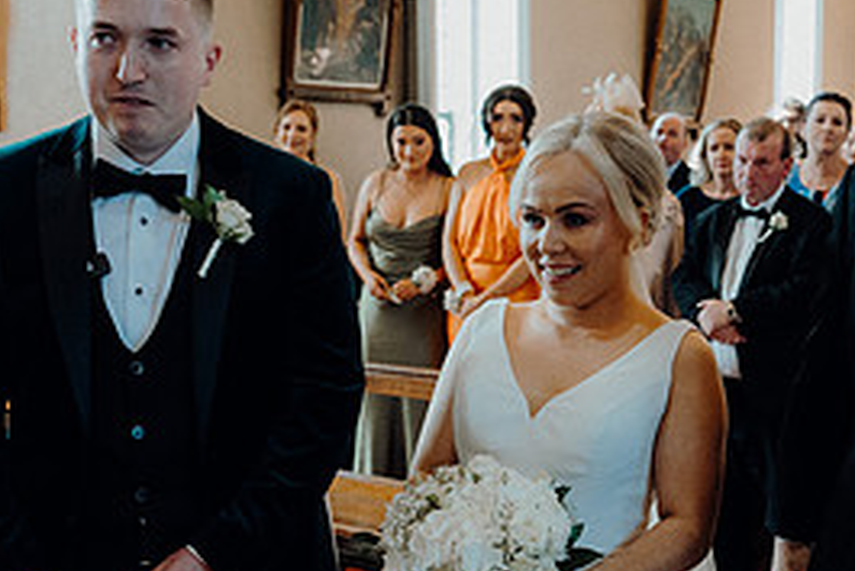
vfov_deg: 23.7
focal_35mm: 57
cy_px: 392
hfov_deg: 34.9
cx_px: 532
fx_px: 1354
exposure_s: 1/200
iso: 2500
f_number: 3.5
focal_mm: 26
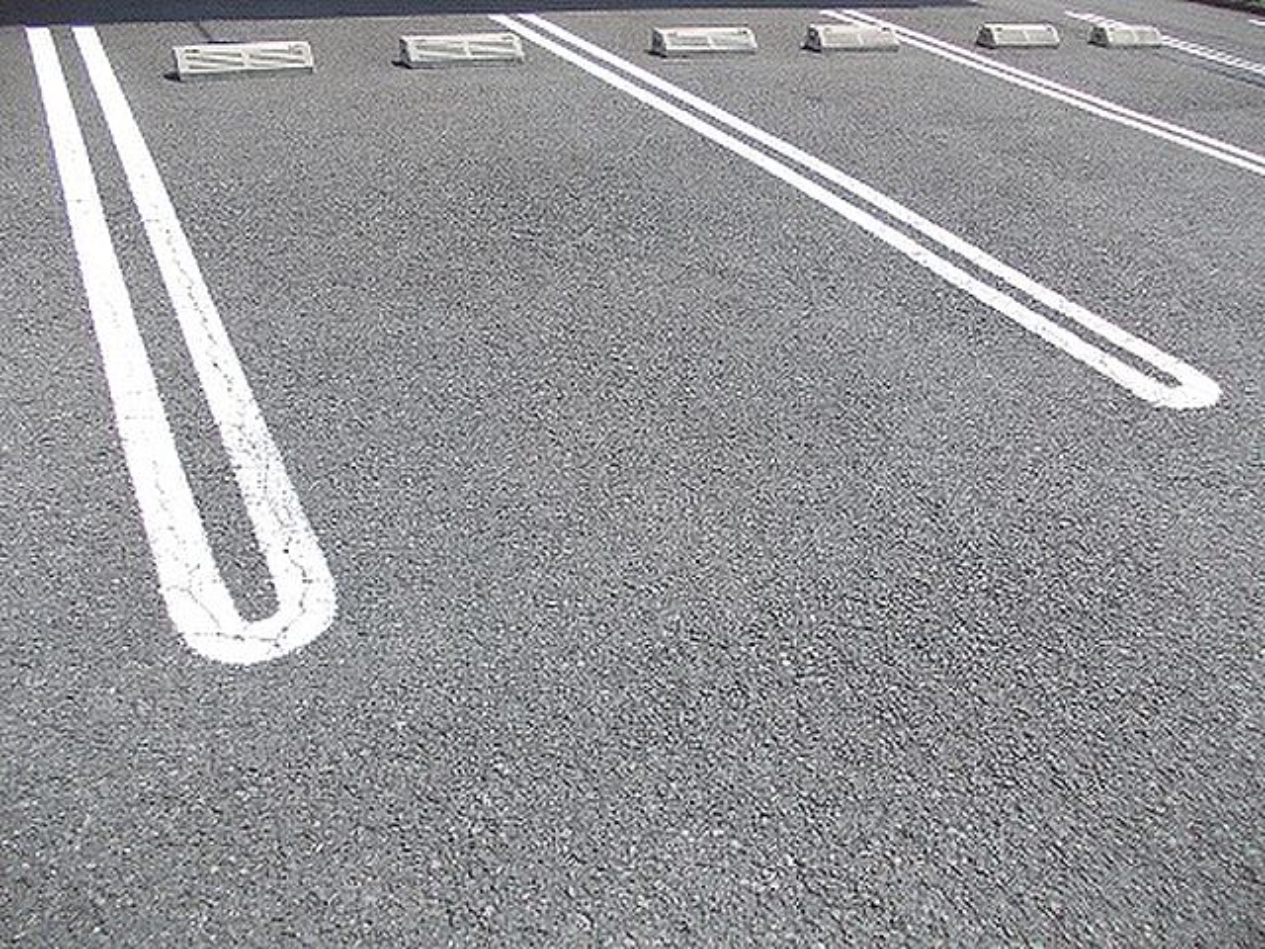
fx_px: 1023
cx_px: 632
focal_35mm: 28
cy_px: 474
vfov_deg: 49.7
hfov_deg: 63.4
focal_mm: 4
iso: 80
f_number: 5.4
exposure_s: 1/250
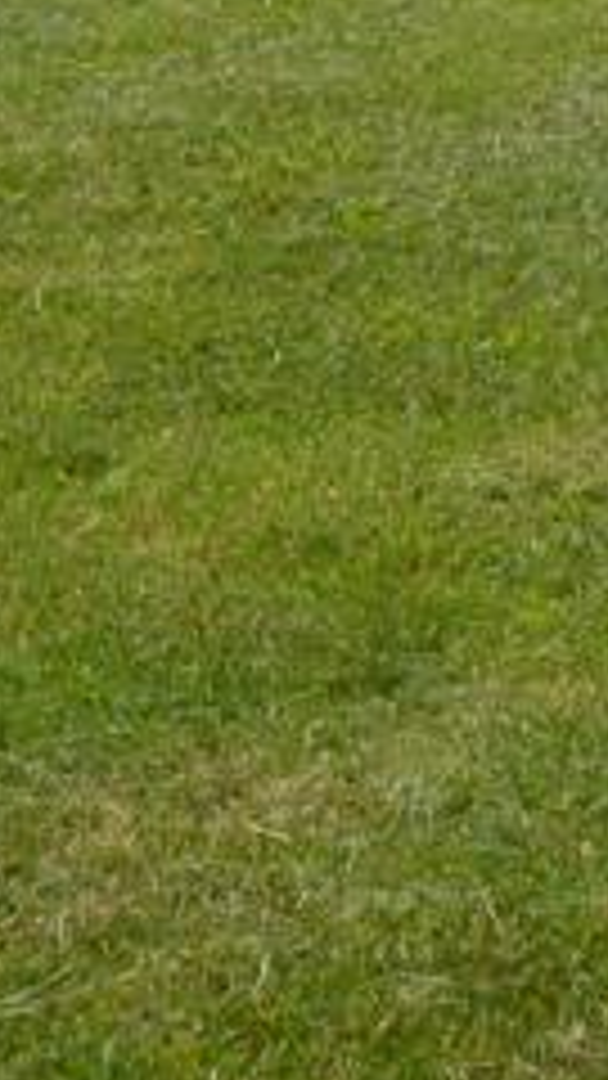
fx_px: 3382
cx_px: 1617
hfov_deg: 8.9
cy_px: -936
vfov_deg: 15.3
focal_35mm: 118
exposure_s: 1/320
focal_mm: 12
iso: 100
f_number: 9
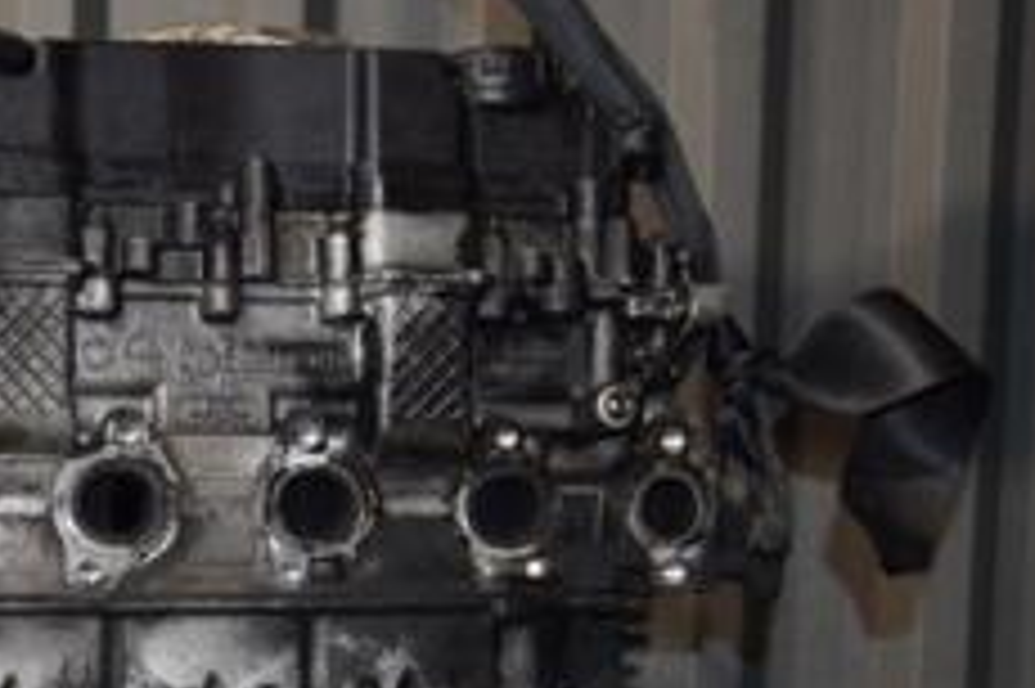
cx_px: 4
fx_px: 2700
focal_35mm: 94
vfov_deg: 14.2
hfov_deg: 21.0
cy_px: 778
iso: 800
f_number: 5
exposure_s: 1/60
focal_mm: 24
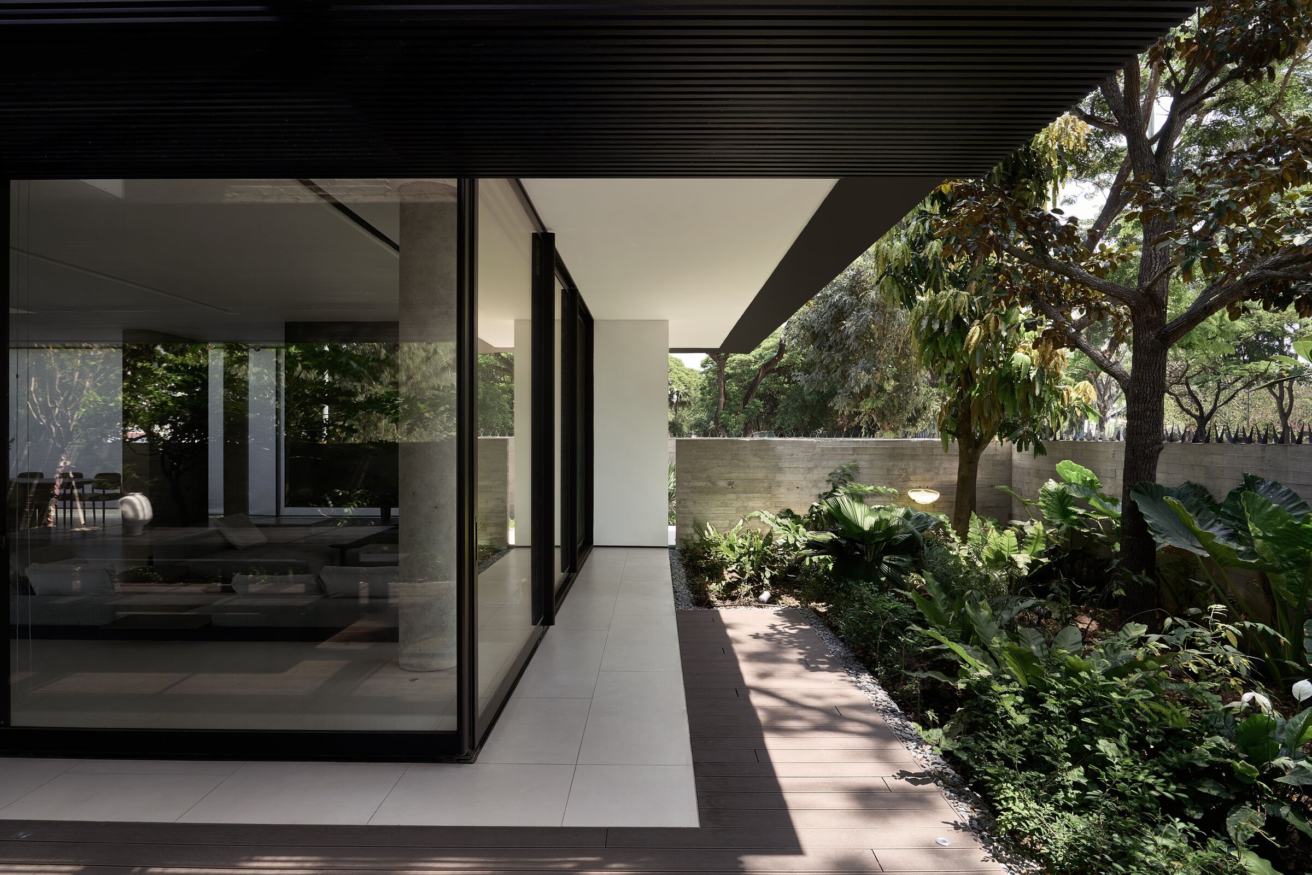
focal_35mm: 20
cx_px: 656
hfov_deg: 84.0
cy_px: 438
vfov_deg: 62.0
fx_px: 729
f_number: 8
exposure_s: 1/10
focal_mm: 20
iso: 100
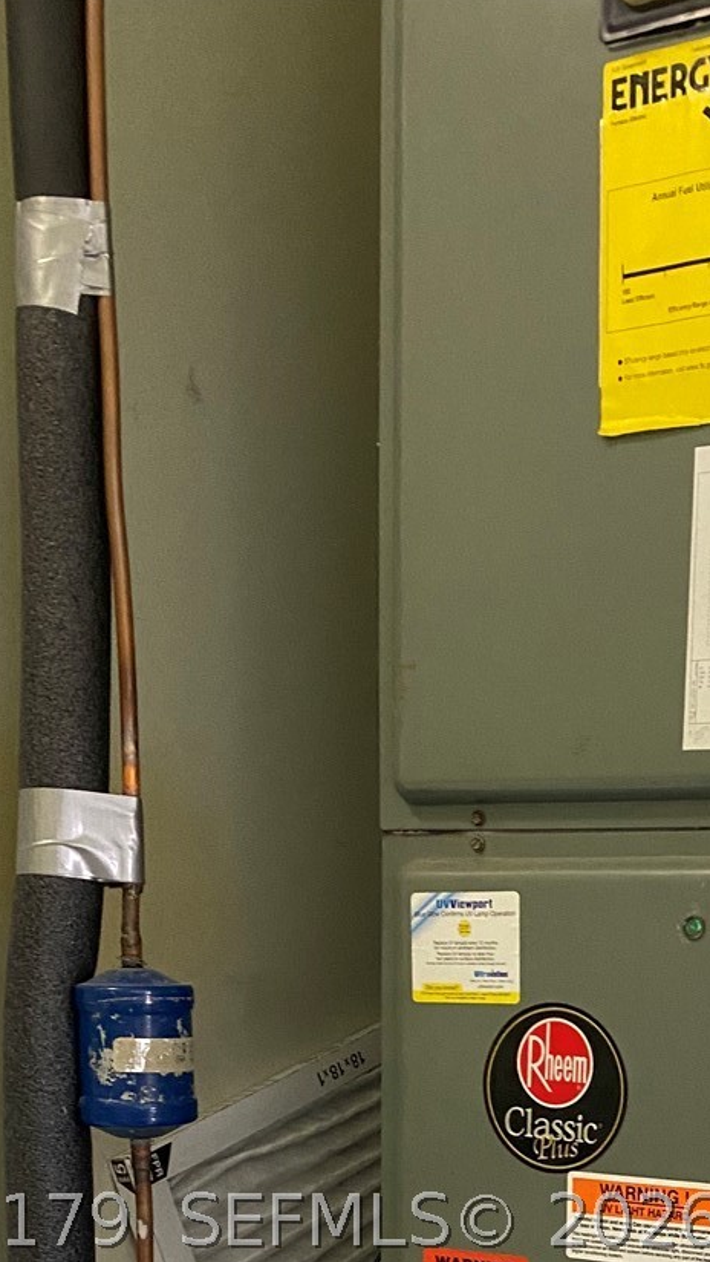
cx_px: 630
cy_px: 1221
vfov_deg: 34.8
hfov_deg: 21.4
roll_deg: -1.8
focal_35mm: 55
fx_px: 1839
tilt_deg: -7.3
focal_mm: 4.25
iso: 400
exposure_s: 1/40
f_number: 1.8
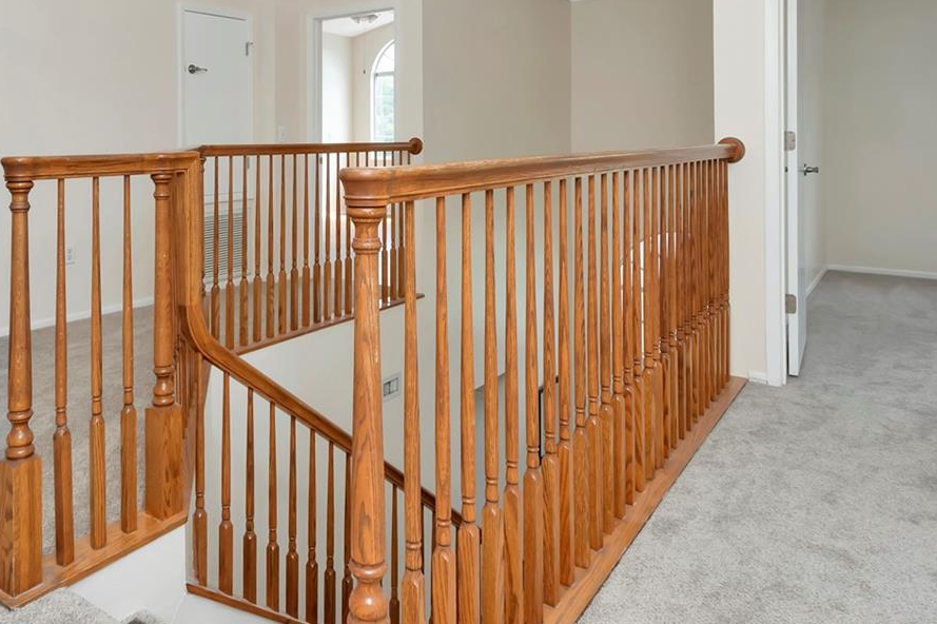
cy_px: 138
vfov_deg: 45.8
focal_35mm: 27
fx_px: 702
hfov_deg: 65.7
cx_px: 315
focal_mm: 10
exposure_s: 1/60
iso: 200
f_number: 8
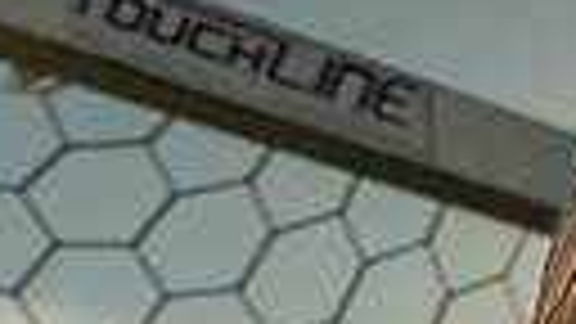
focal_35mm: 224
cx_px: 796
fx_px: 3421
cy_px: 994
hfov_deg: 9.4
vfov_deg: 5.1
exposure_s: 1/250
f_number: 4.5
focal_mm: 40
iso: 200
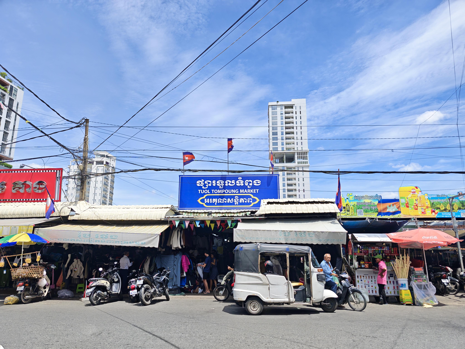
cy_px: 174
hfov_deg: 73.9
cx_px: 232
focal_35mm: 23
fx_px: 309
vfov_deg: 58.9
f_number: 1.6
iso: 50
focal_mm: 6.55
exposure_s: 1/1100
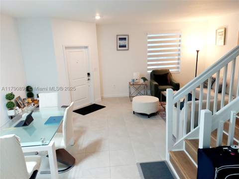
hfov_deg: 71.6
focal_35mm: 24
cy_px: 90
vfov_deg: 56.8
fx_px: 166
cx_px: 120
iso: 125
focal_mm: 5.23
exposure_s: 1/60.2
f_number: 1.8
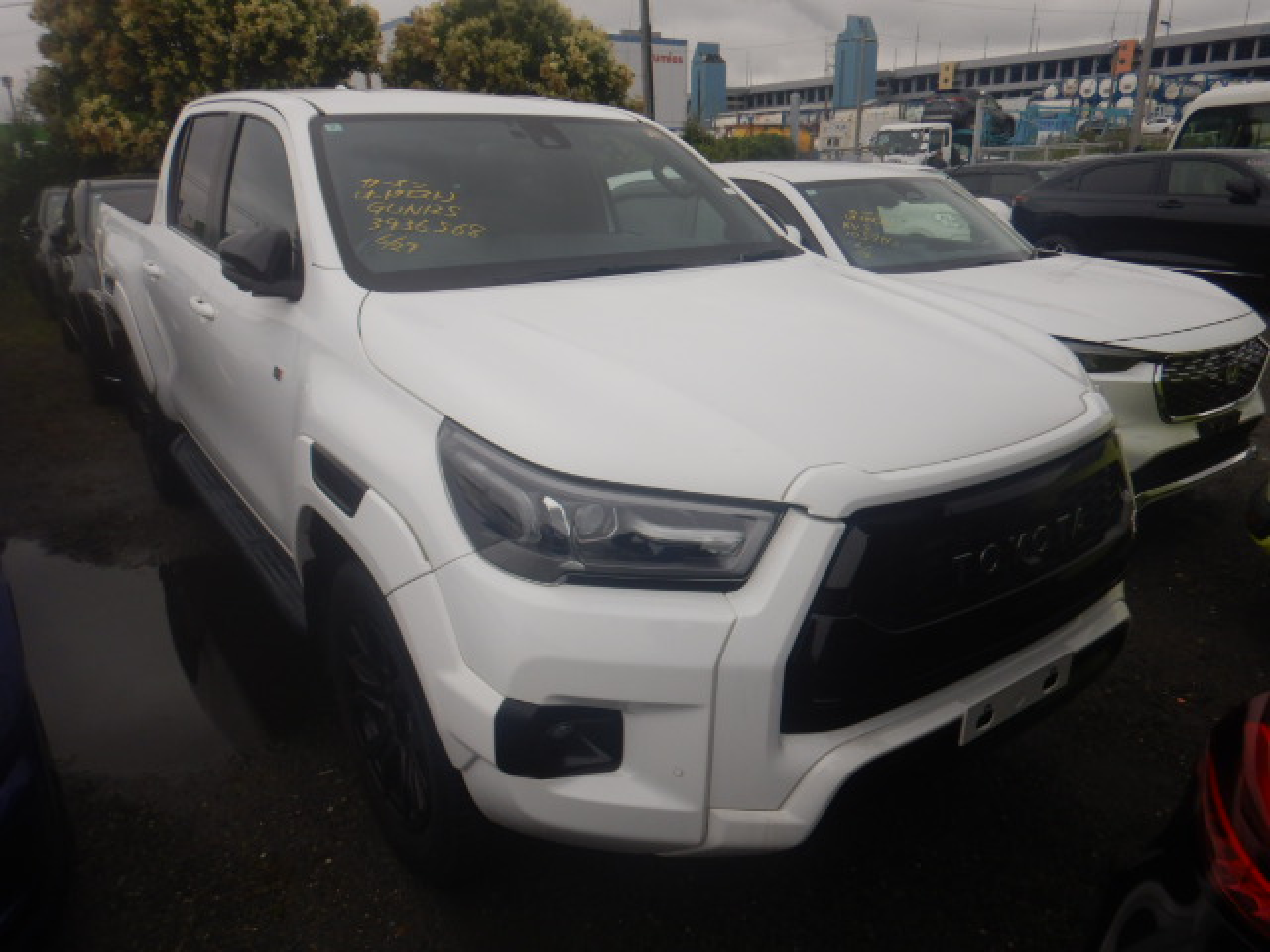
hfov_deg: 71.6
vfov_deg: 56.8
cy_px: 476
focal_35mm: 24
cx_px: 635
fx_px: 881
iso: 125
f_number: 2.8
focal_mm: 4.3
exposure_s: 1/400
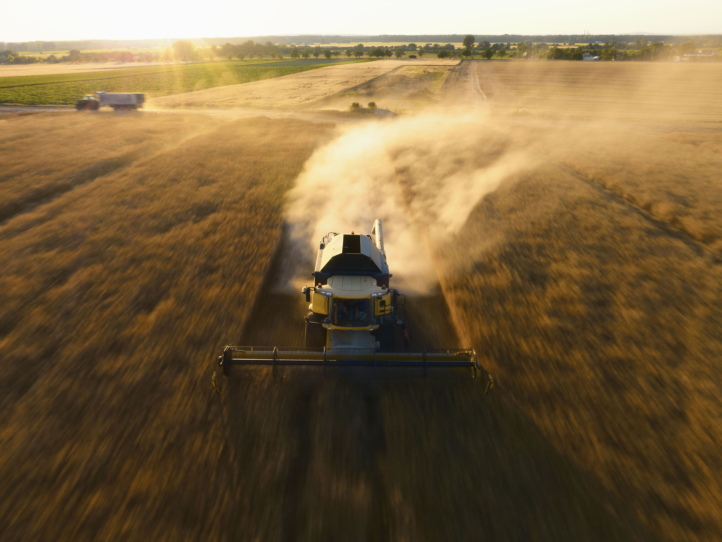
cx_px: 351
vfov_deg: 54.9
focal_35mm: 25
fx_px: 521
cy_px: 279
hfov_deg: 69.4
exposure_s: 1/1.67
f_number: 11
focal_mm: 12.29
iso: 100
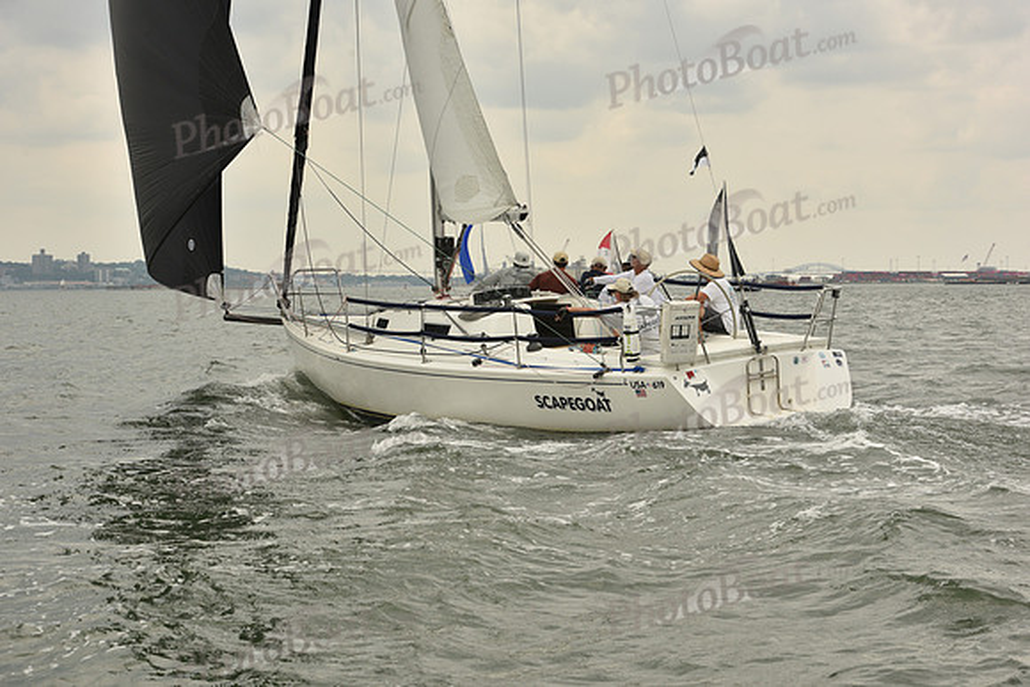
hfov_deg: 28.8
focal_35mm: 70
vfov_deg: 19.5
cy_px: 344
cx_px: 515
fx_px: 2003
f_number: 9
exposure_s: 1/640
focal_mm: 70
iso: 250
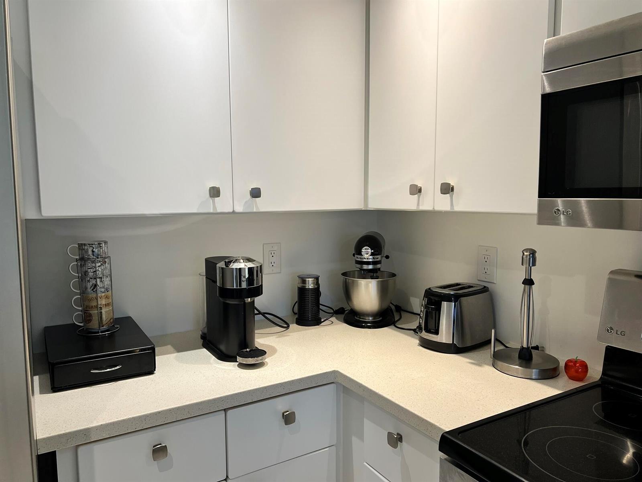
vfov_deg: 53.1
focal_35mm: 26
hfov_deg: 67.3
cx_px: 321
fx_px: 482
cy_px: 241
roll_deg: +0.5
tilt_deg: -5.9
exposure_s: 1/120
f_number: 1.5
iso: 80
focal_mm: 5.7
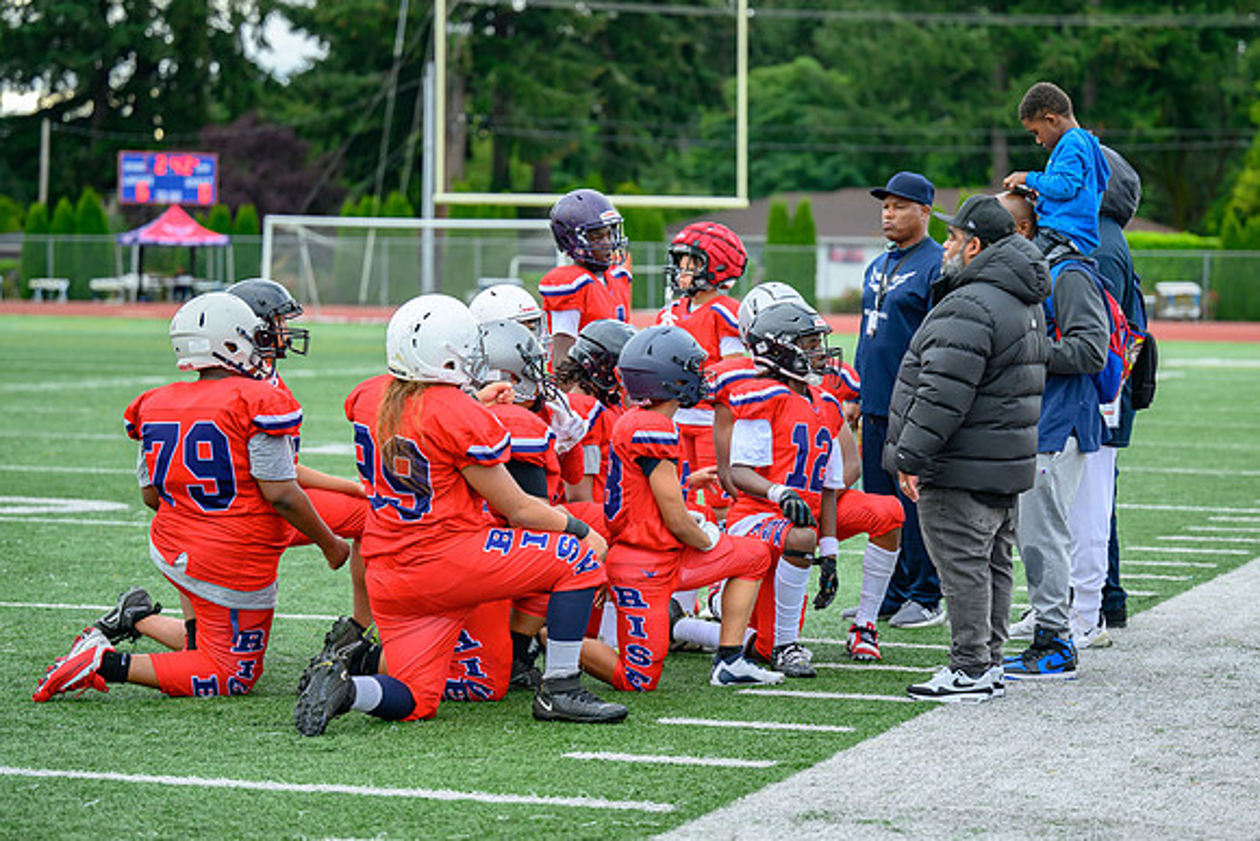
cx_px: 676
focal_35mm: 109
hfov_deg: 18.8
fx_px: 3804
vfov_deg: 12.6
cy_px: 435
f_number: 2.8
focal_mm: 91
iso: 500
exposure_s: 1/1000
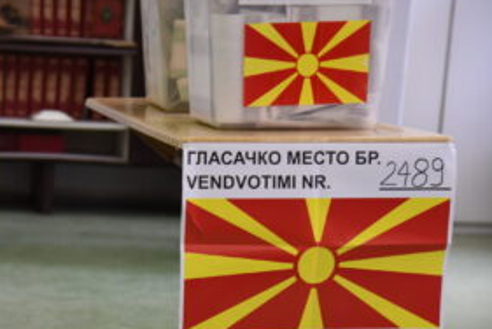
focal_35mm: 120
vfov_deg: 11.4
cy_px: 245
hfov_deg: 17.0
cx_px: 126
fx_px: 1642
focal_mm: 75
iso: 1000
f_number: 4
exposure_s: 1/200
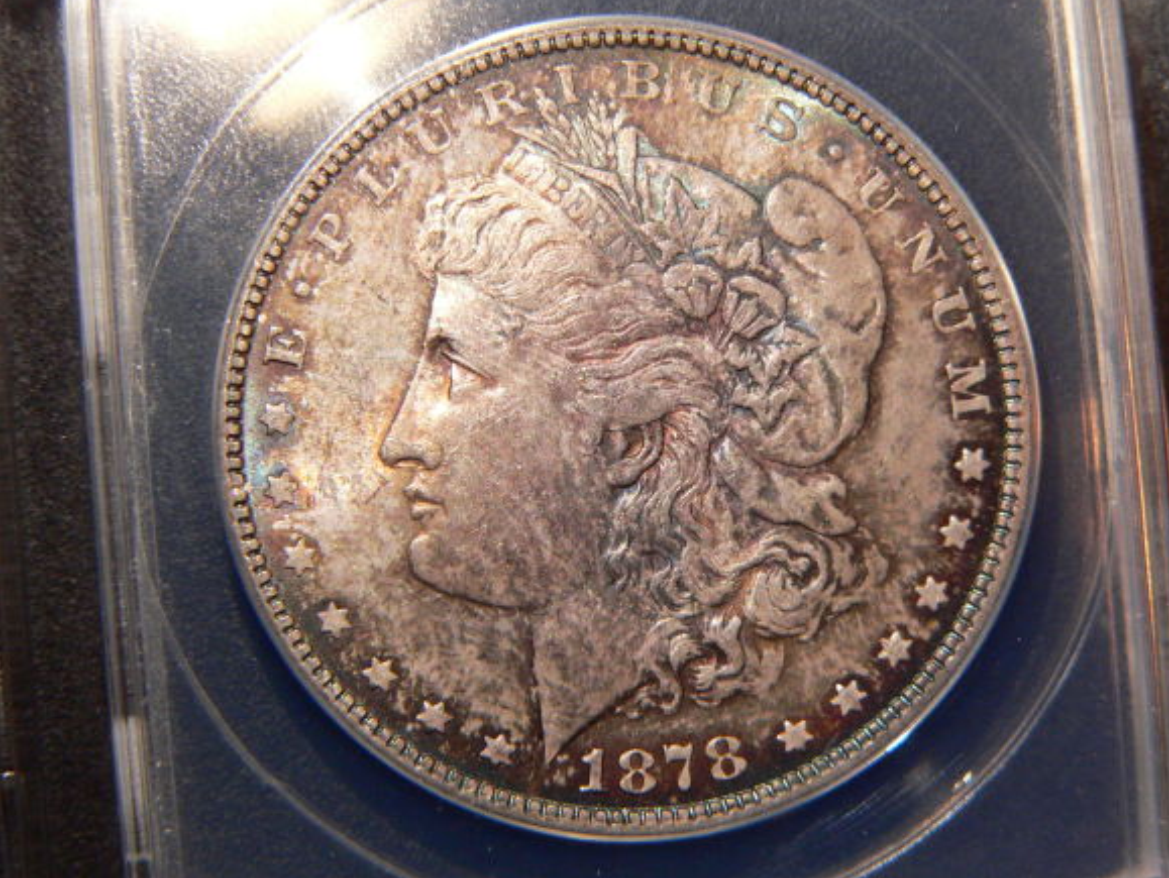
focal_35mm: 107
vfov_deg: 13.8
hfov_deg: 18.4
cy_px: 439
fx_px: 3616
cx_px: 594
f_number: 4
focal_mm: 17.4
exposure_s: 1/125
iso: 200
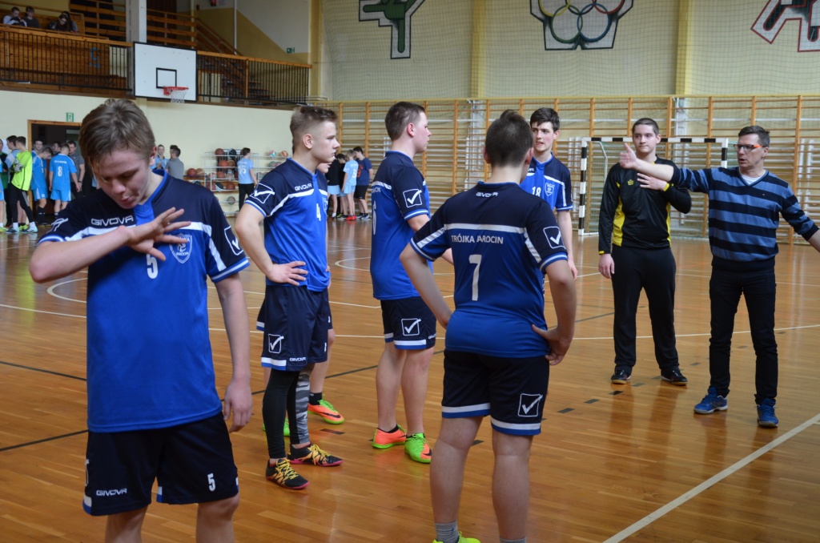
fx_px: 1091
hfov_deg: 41.2
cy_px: 272
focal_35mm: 48
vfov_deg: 27.9
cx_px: 410
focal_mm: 32
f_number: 4.2
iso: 500
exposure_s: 1/60
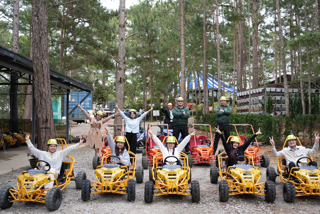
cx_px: 167
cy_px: 112
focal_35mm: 39
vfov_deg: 34.2
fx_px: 347
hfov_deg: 49.5
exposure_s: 1/640
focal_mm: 34
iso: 640
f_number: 3.2
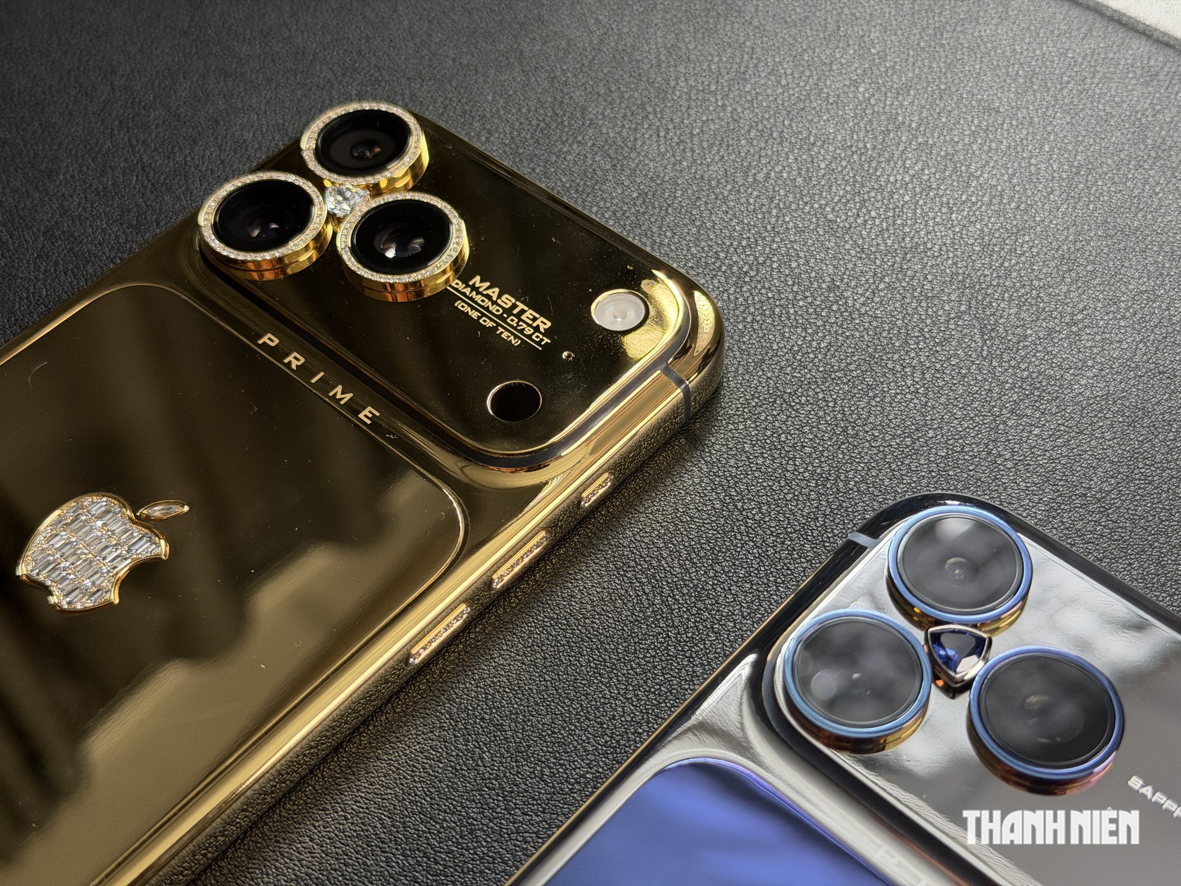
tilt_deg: -51.4
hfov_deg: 39.7
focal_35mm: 48
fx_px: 1638
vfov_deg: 30.3
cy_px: 443
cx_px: 590
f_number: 1.78
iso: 200
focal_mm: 6.76
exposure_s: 1/100
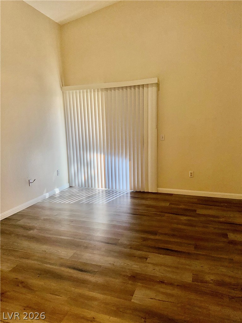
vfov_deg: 71.6
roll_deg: +1.3
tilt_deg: -9.0
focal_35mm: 24
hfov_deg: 56.8
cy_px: 162
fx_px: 224
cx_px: 121
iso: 50
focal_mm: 6.76
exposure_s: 1/582
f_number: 1.78
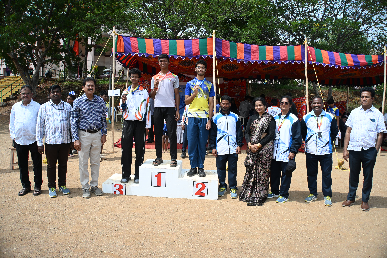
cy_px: 129
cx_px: 194
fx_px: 492
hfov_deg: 43.0
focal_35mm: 46
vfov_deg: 29.4
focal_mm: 30.5
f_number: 9
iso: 100
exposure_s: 1/320
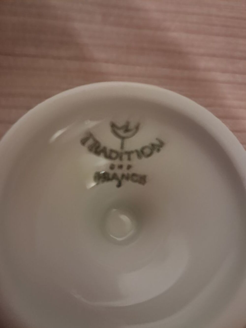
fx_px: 256
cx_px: 123
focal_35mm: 27
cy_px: 164
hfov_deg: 51.4
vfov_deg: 65.3
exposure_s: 1/20
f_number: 1.8
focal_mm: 4
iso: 1000
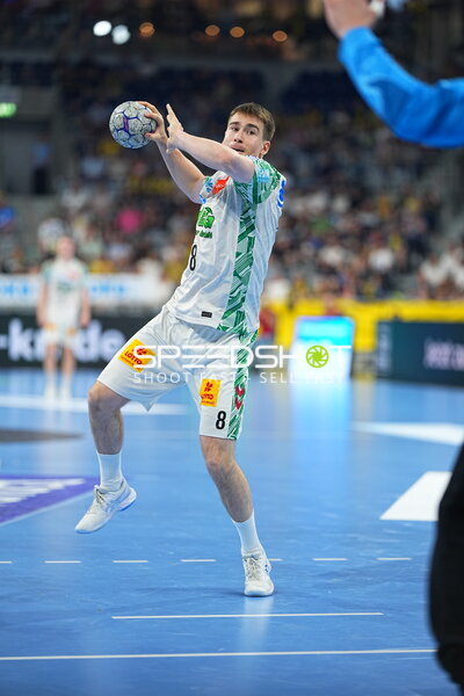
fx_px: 2610
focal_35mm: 135
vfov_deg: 15.2
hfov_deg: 10.2
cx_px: 232
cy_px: 348
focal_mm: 135
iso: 1000
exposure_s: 1/1600
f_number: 1.8
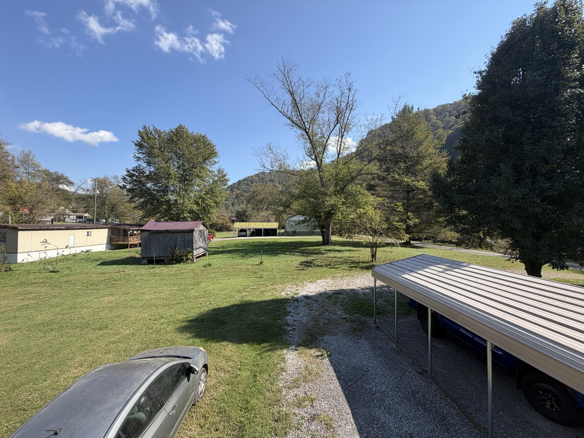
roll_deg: +0.5
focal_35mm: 14
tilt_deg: -0.7
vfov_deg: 85.7
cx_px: 292
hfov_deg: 102.1
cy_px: 219
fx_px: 236
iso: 32
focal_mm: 2.22
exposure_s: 1/770
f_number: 2.2
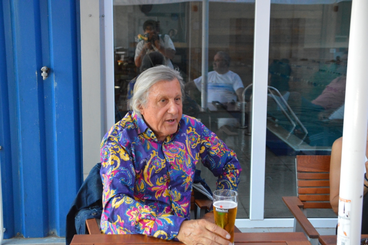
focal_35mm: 51
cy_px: 122
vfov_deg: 26.4
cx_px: 184
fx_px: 521
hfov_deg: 38.9
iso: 3200
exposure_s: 1/160
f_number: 4.5
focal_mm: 34
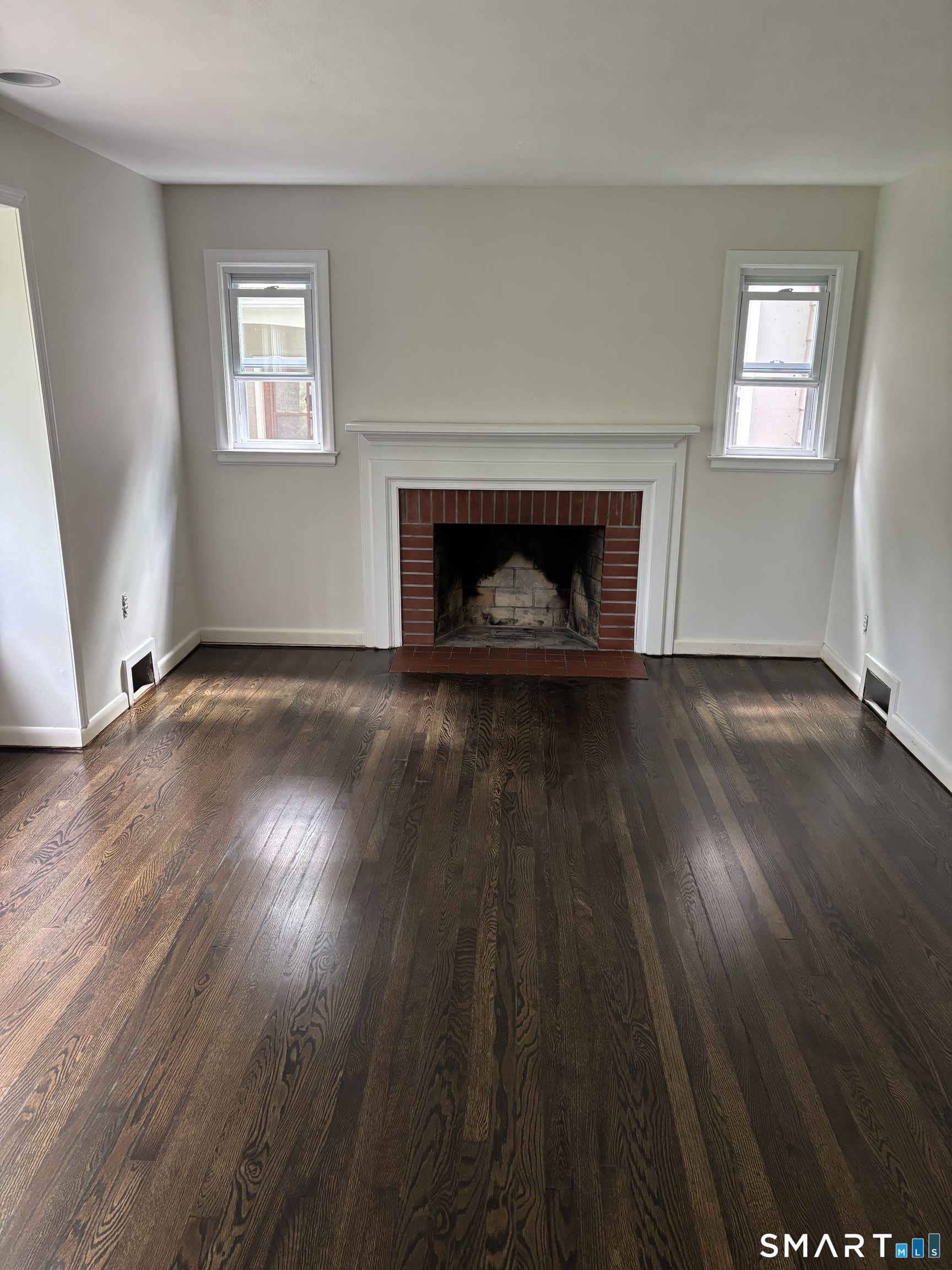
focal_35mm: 26
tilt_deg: -17.2
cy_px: 635
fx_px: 953
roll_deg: -1.5
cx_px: 476
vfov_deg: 67.3
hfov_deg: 53.1
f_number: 1.6
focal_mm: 5.96
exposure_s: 1/60
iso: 250
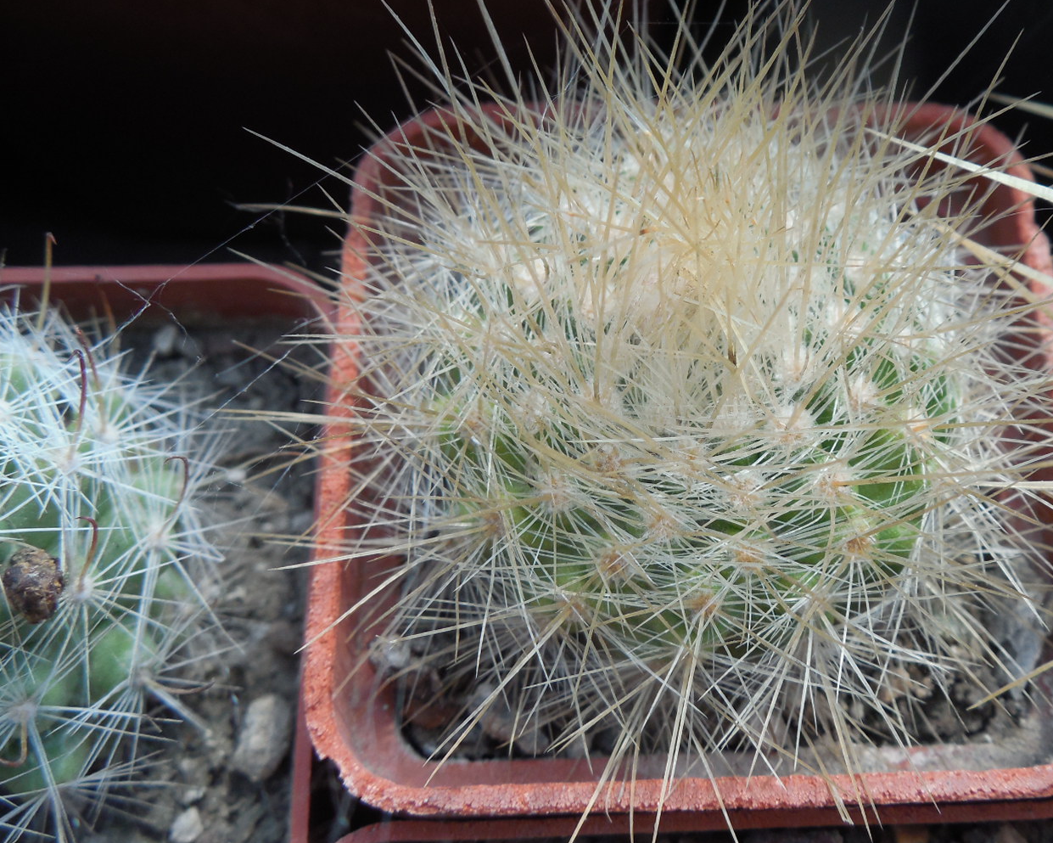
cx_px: 665
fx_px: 1216
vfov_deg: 38.1
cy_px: 356
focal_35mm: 39
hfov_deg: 46.4
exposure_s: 1/320
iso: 125
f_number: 3.6
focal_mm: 5.6
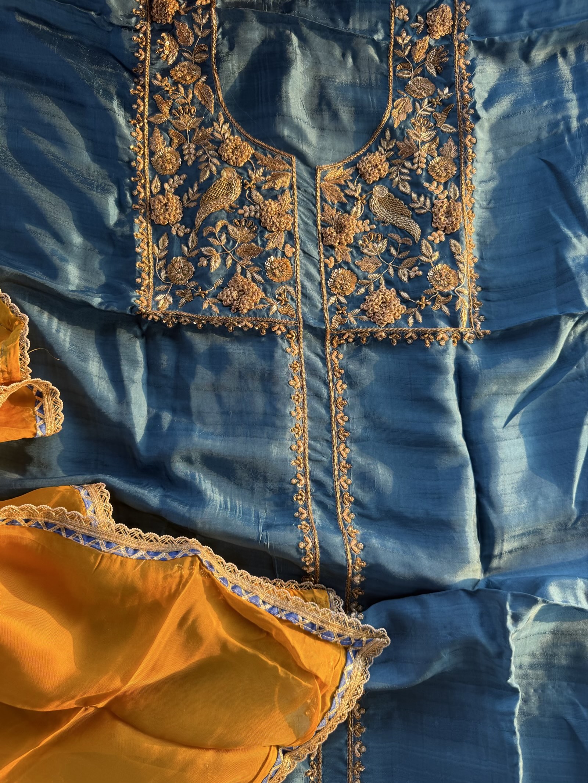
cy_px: 392
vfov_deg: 71.6
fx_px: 544
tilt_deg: -82.4
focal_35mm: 24
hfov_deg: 56.8
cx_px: 294
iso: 64
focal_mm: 6.76
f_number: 1.78
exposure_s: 1/121
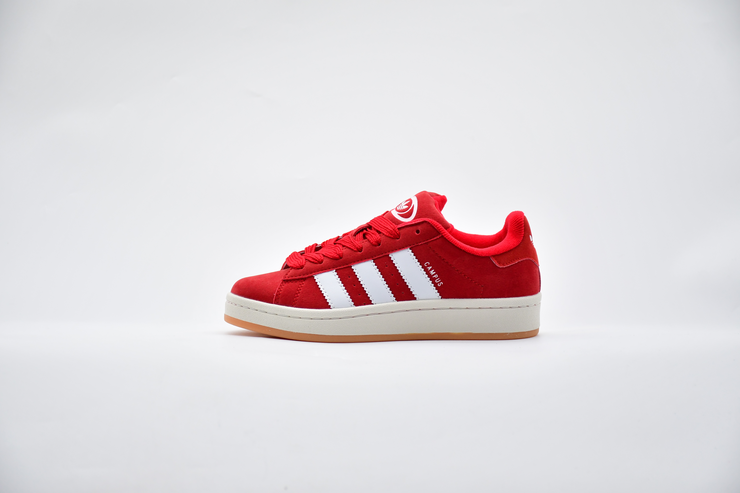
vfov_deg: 13.8
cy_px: 246
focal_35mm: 99
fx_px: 2035
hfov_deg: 20.6
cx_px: 370
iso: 800
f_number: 5
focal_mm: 66
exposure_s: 1/500
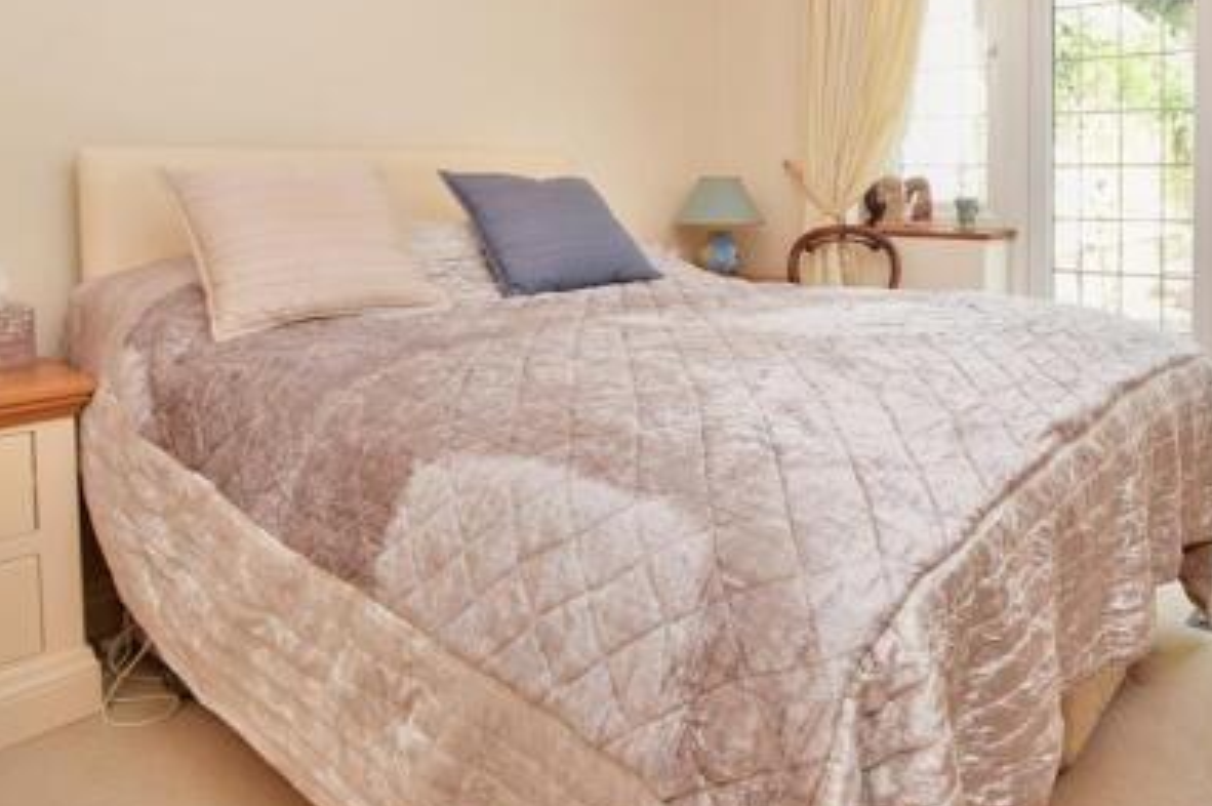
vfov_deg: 49.0
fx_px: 841
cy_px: 192
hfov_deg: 69.0
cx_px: 831
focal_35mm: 25
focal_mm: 10
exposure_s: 1/100
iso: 250
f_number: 9
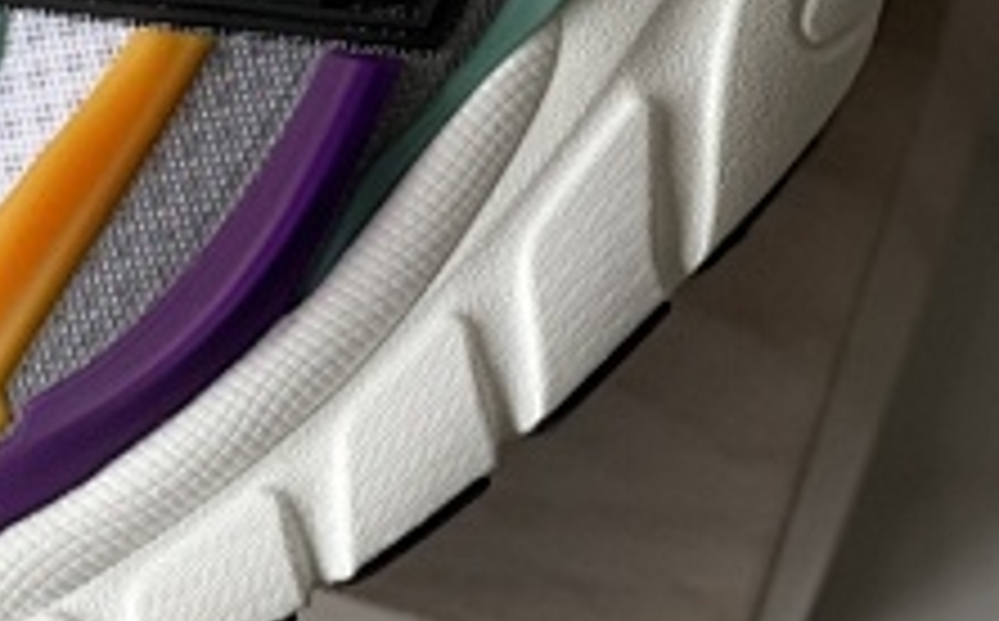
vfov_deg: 5.3
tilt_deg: -76.5
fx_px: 6660
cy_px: -423
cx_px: -22
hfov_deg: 8.5
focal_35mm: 245
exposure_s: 1/121
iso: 64
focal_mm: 7.5
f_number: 2.2
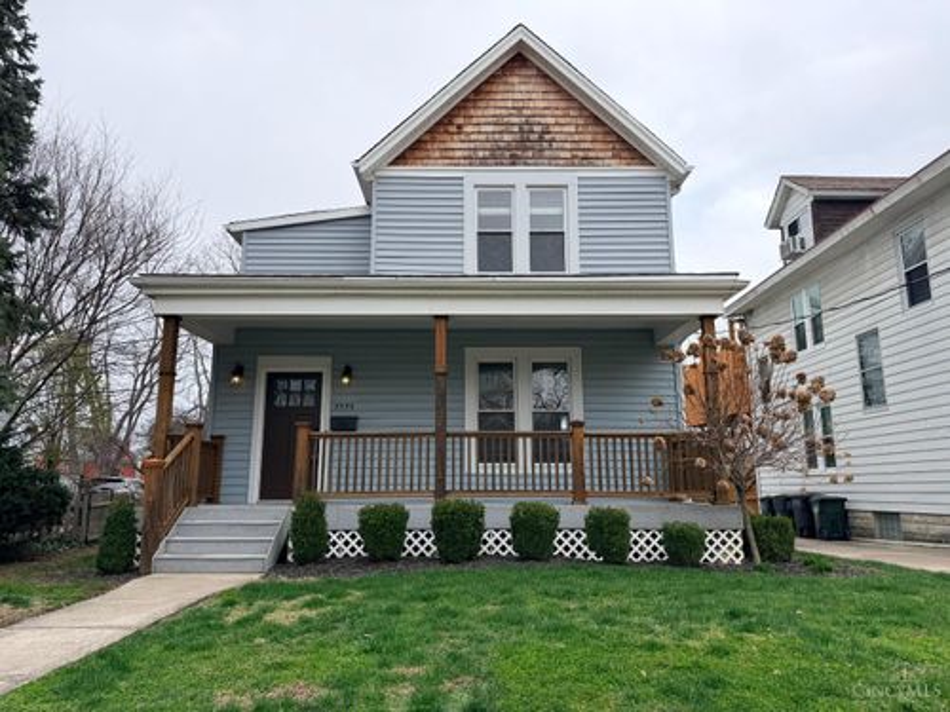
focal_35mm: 24
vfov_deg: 56.8
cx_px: 475
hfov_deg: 71.6
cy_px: 356
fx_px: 659
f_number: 1.78
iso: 100
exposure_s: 1/3584
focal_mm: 6.76
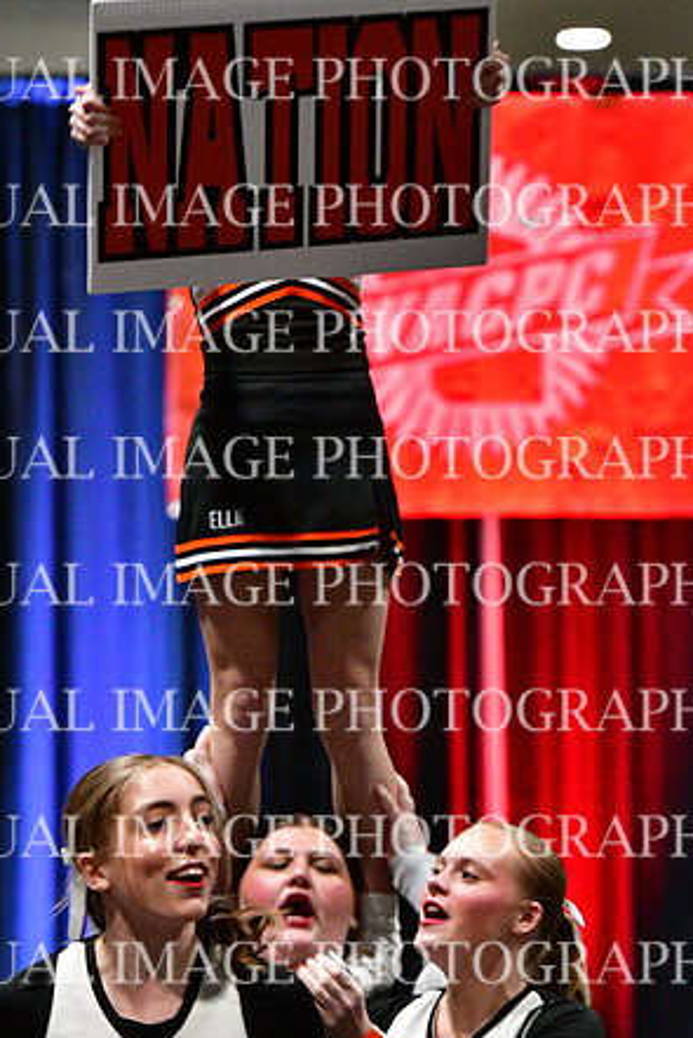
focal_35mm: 285
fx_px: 8222
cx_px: 297
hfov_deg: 4.8
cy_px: 395
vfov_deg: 7.2
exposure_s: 1/500
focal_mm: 145
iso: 5000
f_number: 4
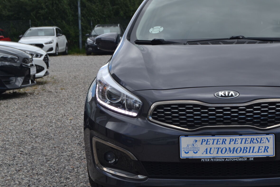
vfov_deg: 15.9
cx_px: 228
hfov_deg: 23.3
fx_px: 667
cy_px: 82
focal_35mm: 86
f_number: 7.1
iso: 100
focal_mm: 35
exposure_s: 1/200
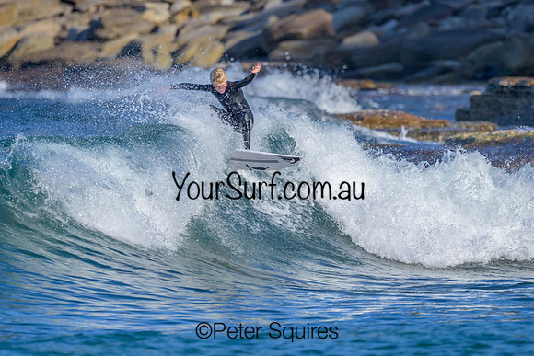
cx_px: 269
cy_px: 206
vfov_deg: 1.3
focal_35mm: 1097
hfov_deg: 1.9
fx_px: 16276
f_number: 6.3
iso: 360
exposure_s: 1/2000
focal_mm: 800
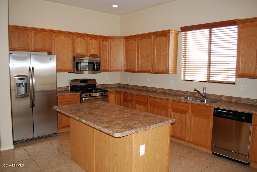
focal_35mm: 27
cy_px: 86
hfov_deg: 67.3
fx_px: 193
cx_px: 128
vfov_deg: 48.0
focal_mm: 18
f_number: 3.5
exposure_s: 1/60
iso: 200
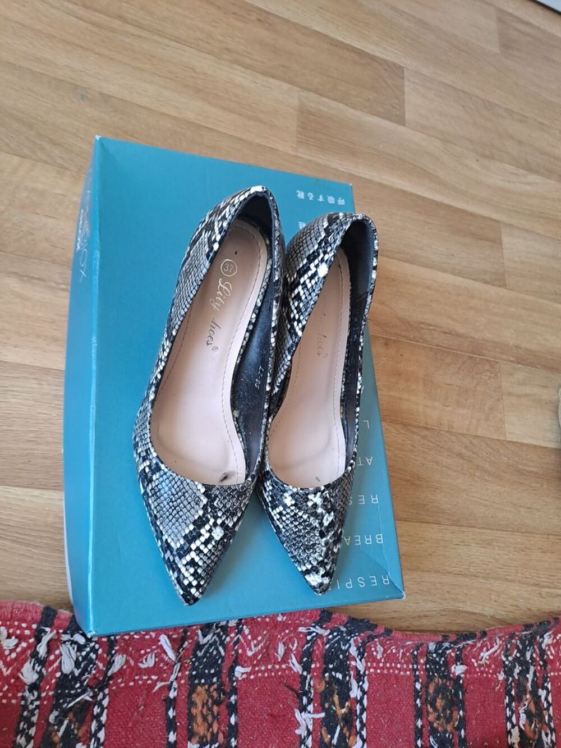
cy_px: 374
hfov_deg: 54.9
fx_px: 540
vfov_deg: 69.4
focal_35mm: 25
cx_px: 280
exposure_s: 1/50
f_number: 1.8
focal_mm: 4.65
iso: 250
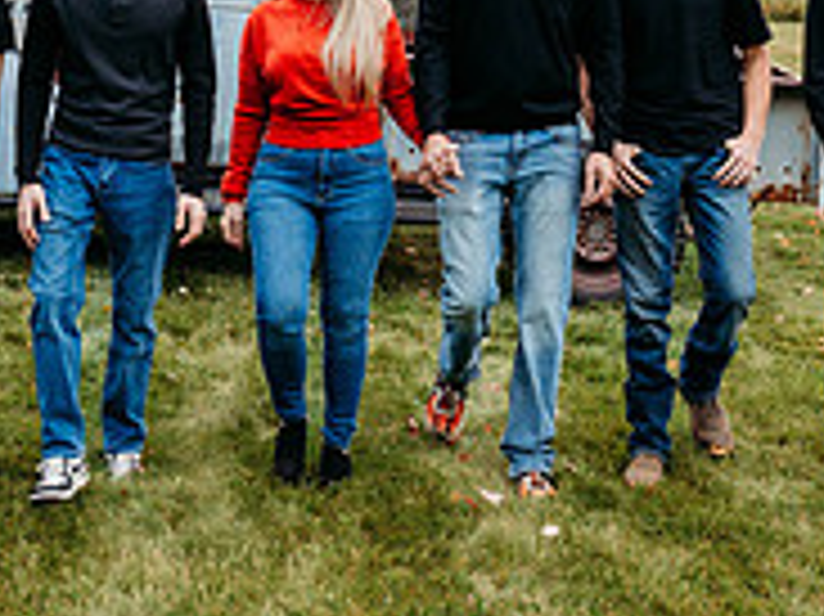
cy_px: -155
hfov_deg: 22.5
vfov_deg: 16.2
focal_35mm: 87
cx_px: 387
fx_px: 2070
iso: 400
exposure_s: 1/250
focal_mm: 28.5
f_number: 5.6
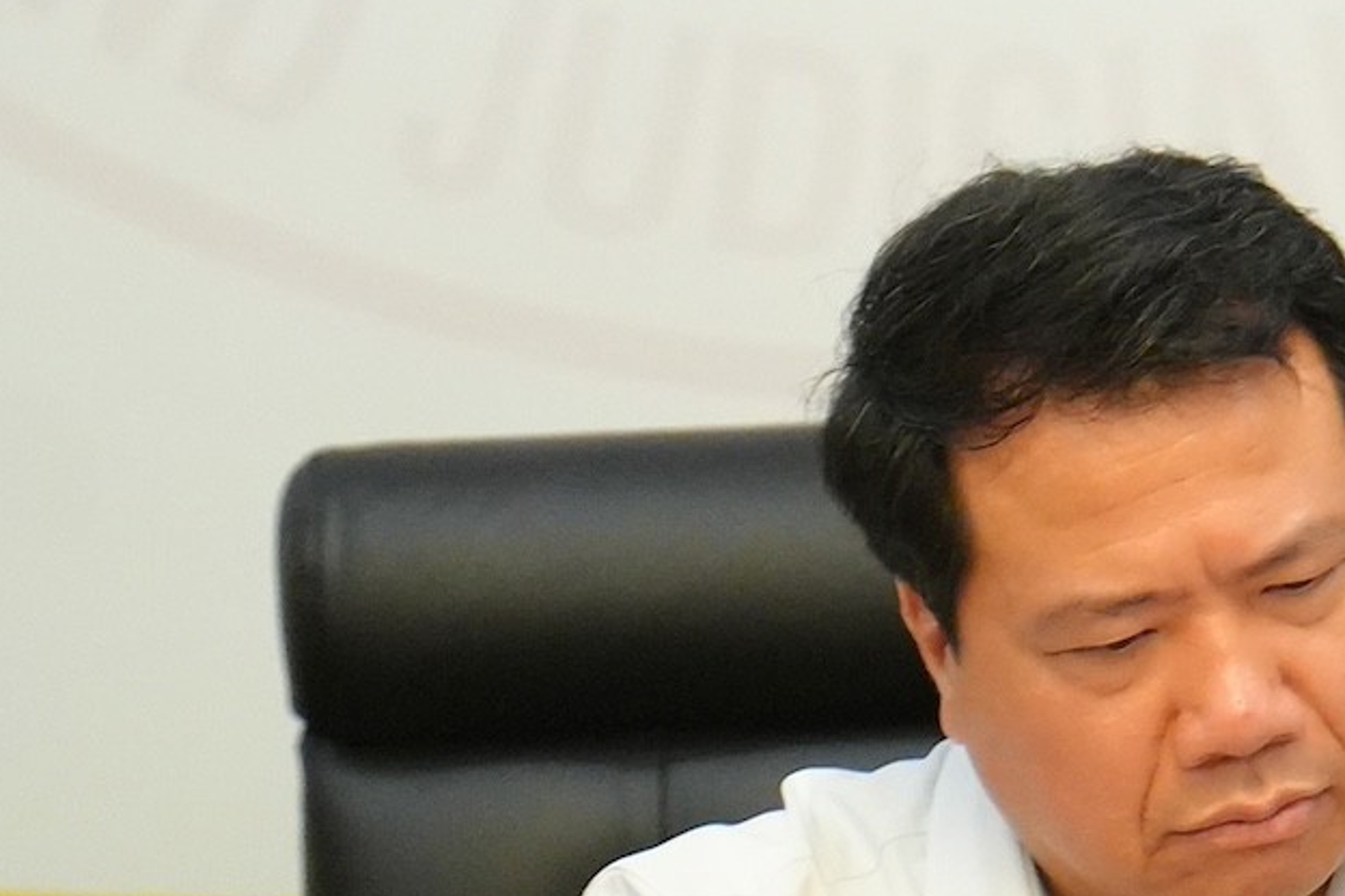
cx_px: 2408
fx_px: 32352
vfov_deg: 1.6
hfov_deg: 2.4
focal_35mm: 866
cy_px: -765
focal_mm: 180
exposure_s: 1/400
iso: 3200
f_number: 2.8
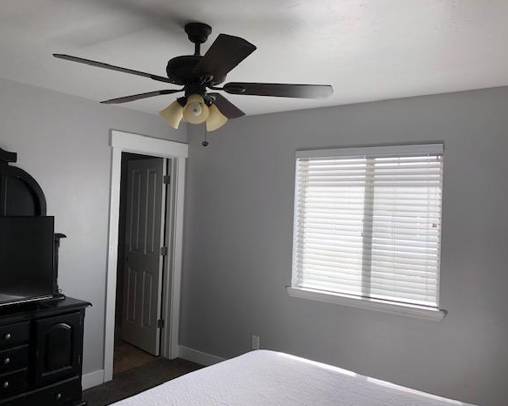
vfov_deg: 48.5
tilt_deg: +0.7
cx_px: 233
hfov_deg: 58.7
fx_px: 451
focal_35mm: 30
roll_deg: -1.9
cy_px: 206
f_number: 1.8
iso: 20
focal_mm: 4
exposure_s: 1/160
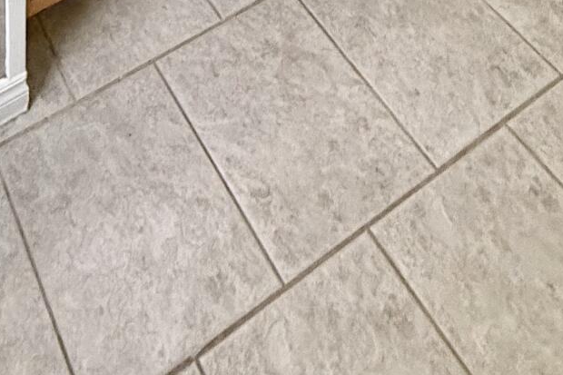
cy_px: -525
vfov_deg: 15.2
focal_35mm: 47
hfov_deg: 37.2
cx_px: -8
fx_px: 735
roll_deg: +1.4
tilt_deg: -20.9
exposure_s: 1/60
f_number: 2.2
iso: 400
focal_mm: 2.22
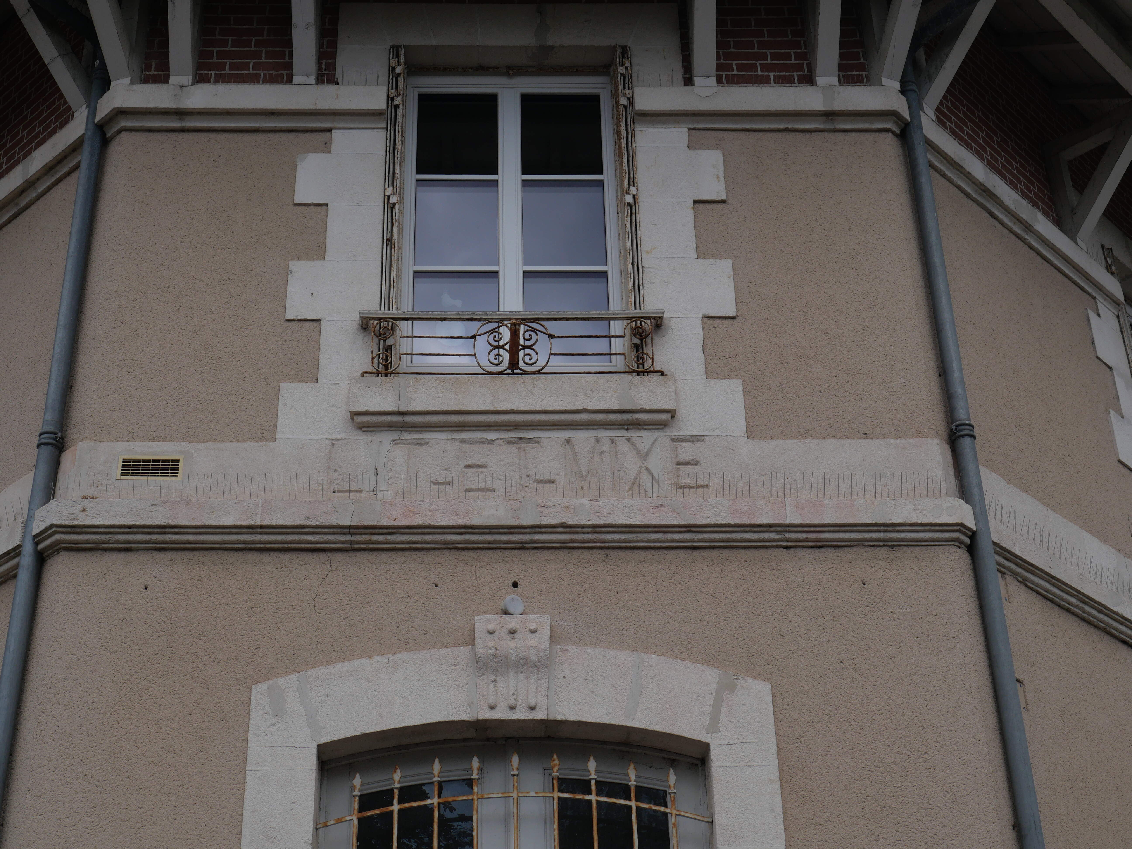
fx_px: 1635
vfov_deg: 29.1
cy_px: 424
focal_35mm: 50
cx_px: 566
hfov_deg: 38.2
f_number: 11
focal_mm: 25
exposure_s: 1/400
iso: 200
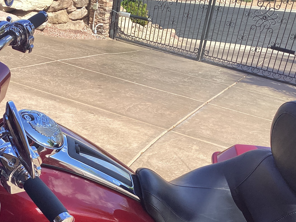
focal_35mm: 48
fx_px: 410
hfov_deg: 38.8
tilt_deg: -33.2
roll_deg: -6.8
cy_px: 143
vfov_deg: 30.1
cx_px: 80
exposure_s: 1/747
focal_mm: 3.3
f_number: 2.4
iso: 25
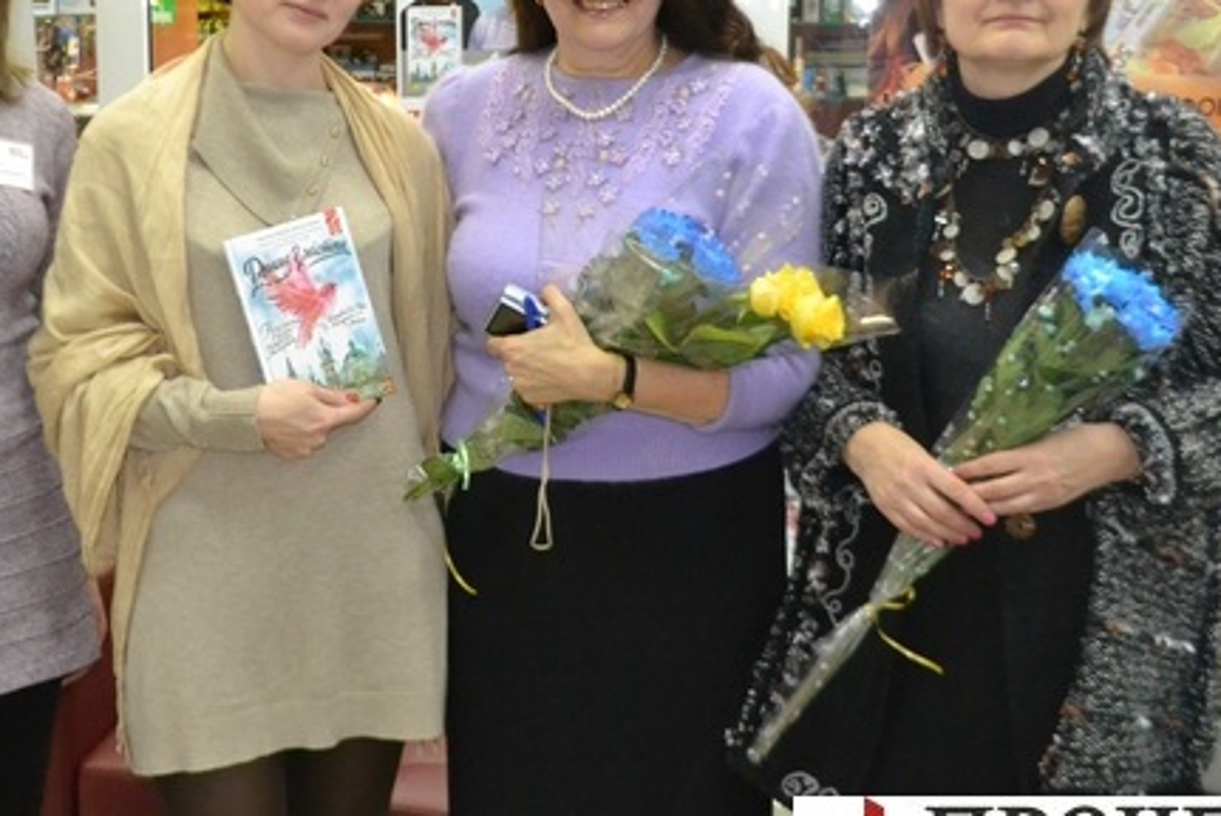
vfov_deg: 27.5
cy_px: 333
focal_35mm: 49
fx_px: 1663
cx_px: 459
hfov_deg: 40.0
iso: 3200
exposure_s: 1/60
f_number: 4
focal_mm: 22
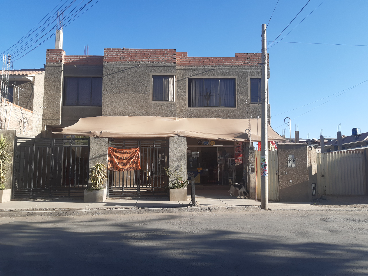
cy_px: 138
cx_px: 184
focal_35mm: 26
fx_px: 276
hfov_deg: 67.3
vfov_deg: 53.1
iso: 40
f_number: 1.7
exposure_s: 1/798
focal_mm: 3.92
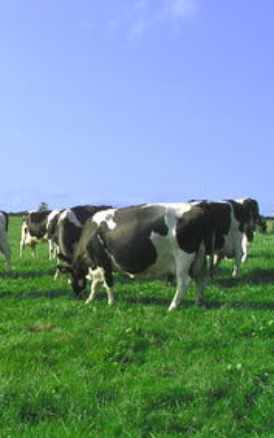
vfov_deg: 35.7
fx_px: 681
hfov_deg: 21.6
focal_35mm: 57
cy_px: 210
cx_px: -26
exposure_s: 1/400
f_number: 5.6
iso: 50
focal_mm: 5.8
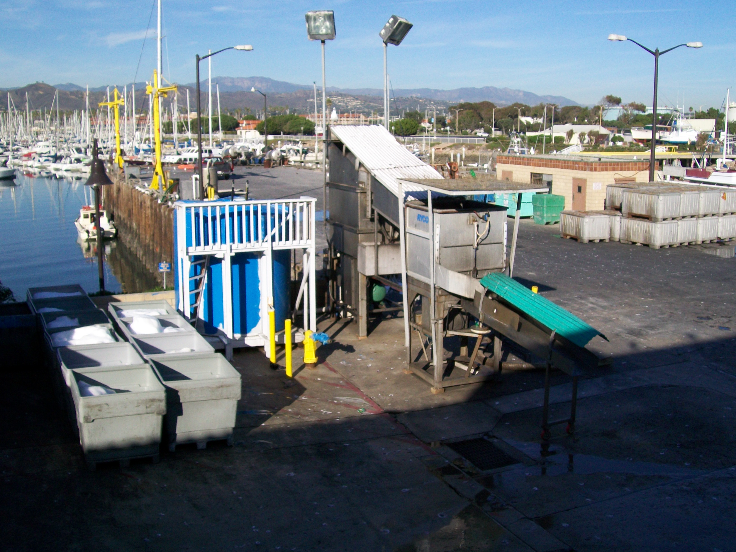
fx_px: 787
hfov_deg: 50.1
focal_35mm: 37
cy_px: 279
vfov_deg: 38.7
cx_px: 365
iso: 64
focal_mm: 6
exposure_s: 1/500
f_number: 4.8
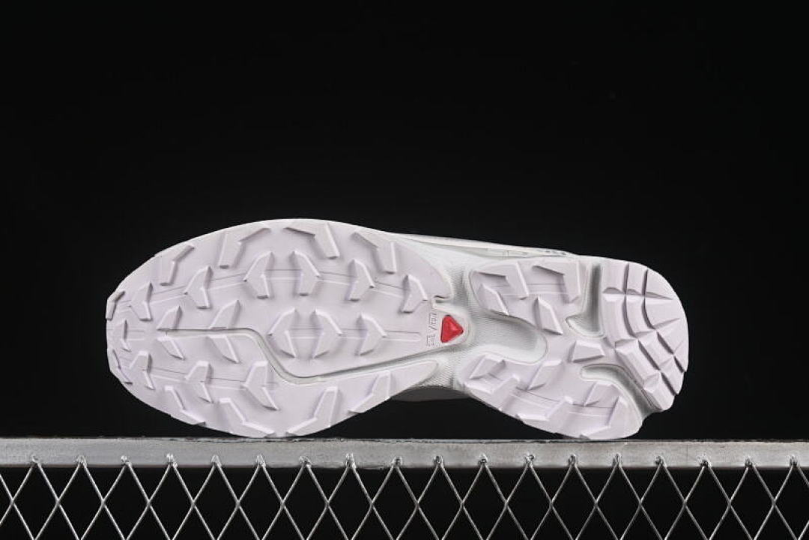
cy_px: 270
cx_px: 404
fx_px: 1685
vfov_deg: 18.2
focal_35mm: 75
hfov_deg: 27.0
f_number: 8
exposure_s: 1/80
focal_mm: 50
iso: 160
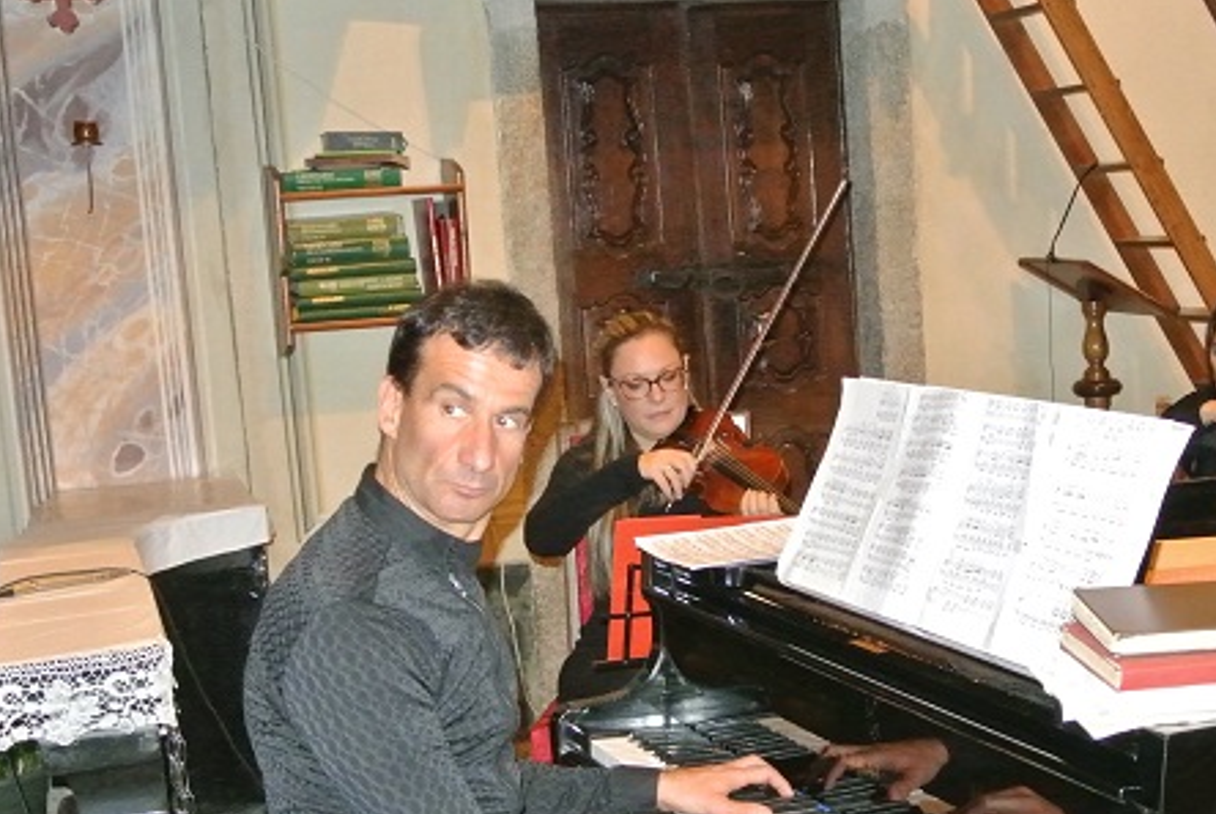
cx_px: 838
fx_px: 2130
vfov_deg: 21.5
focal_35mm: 63
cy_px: 587
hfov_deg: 31.5
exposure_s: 1/60
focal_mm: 15.1
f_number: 4.2
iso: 3200
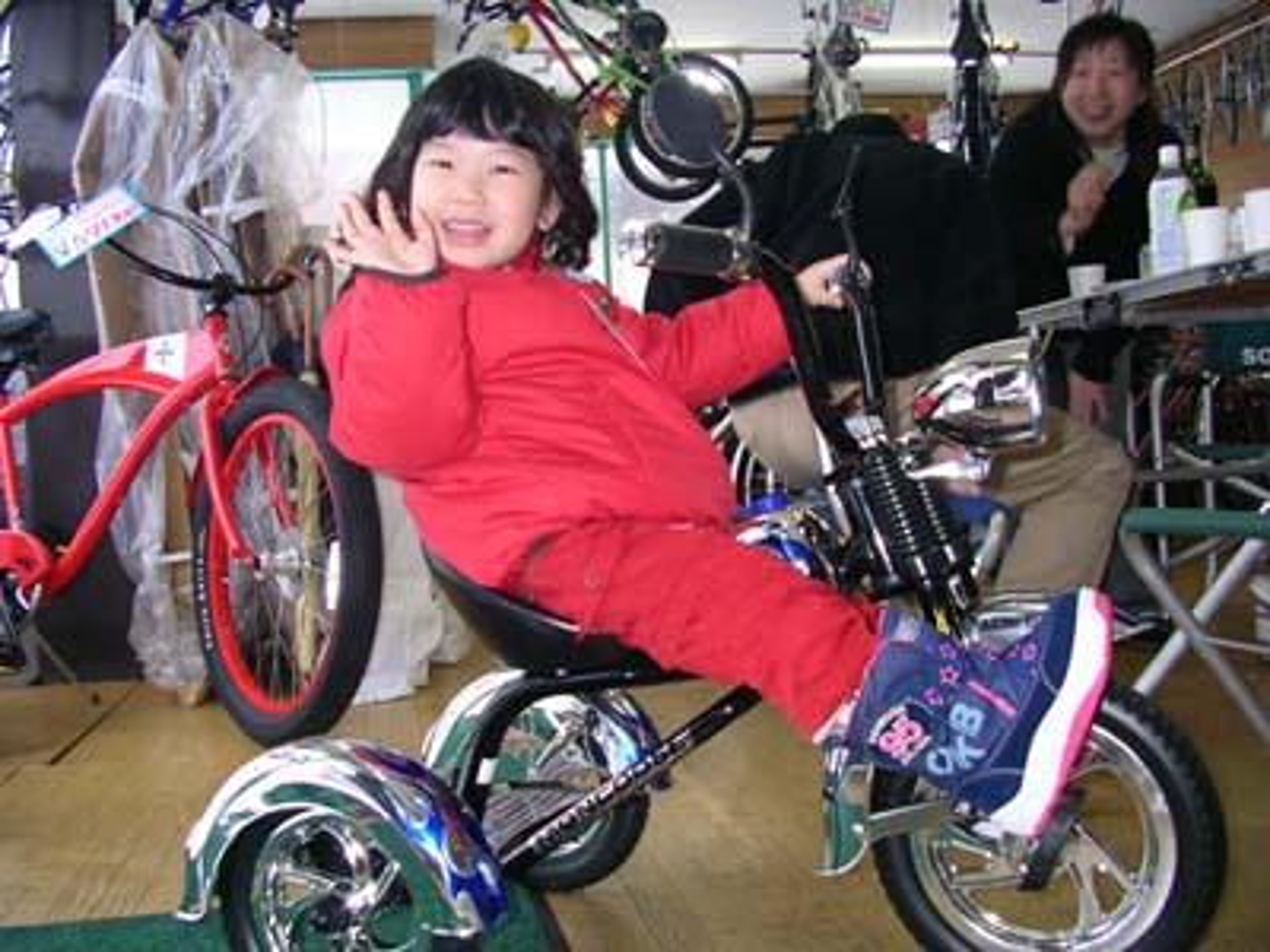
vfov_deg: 37.7
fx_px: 1394
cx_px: 635
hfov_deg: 49.0
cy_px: 476
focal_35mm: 38
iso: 100
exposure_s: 1/31.6
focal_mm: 6
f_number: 2.9
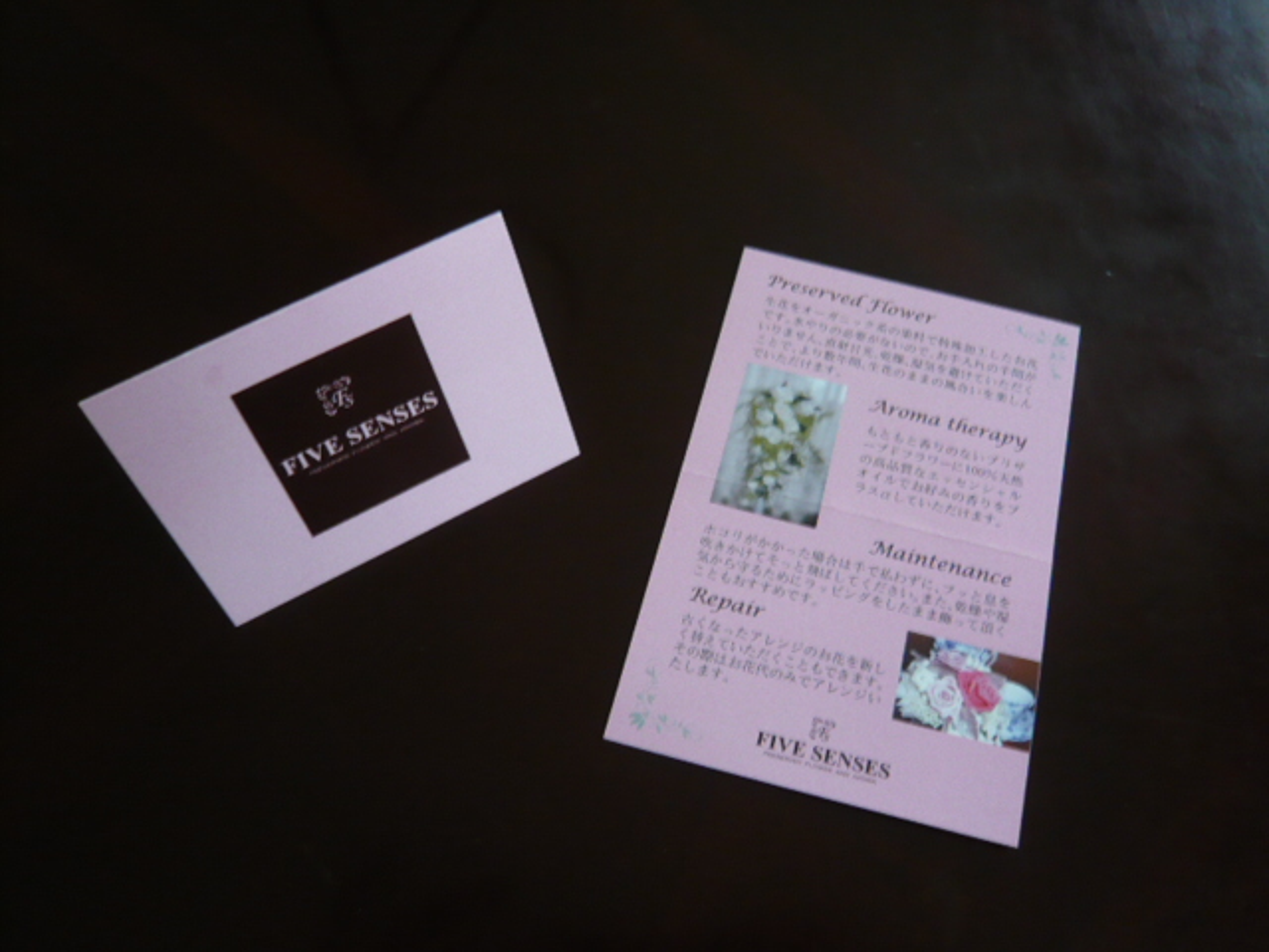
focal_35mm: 28
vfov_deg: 49.7
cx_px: 634
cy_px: 476
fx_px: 1026
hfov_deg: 63.4
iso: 200
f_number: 2.8
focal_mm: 4.6
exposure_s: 1/8
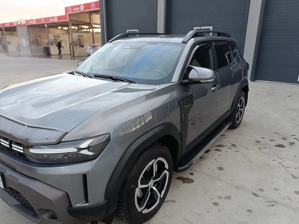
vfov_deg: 54.9
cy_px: 112
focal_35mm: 25
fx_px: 216
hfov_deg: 69.4
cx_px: 150
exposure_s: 1/50
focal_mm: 4.7
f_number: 3.2
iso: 320
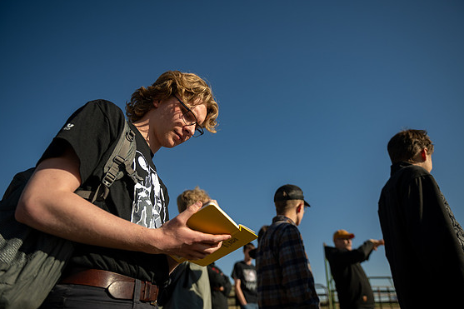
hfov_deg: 71.5
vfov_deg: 51.3
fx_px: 322
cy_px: 154
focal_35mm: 25
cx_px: 238
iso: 100
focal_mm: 24
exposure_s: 1/3200
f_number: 2.8
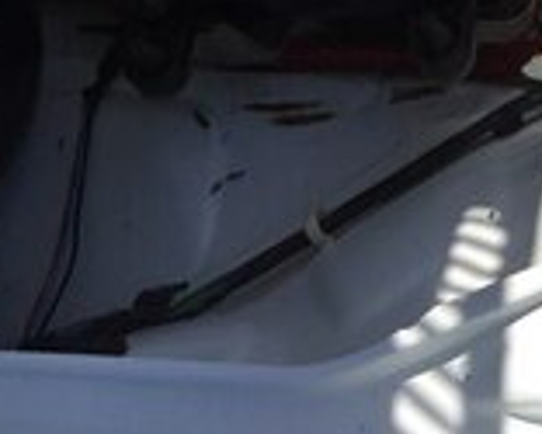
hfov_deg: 20.1
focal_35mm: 90
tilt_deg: -53.4
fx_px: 1445
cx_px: 622
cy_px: -340
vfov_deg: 14.9
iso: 32
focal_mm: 4.15
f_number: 2.2
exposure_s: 1/2083
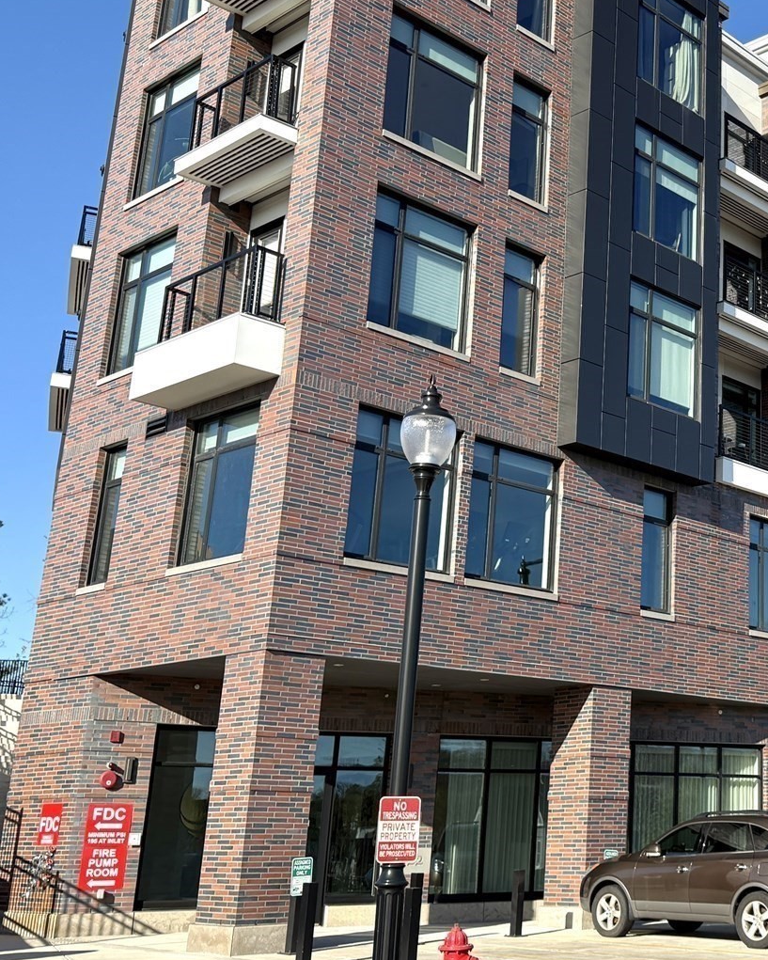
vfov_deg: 39.4
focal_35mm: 47
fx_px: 1335
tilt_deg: +18.0
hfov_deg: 29.9
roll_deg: -0.3
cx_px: 767
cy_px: 400
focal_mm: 6.76
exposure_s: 1/2525
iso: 100
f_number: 1.78
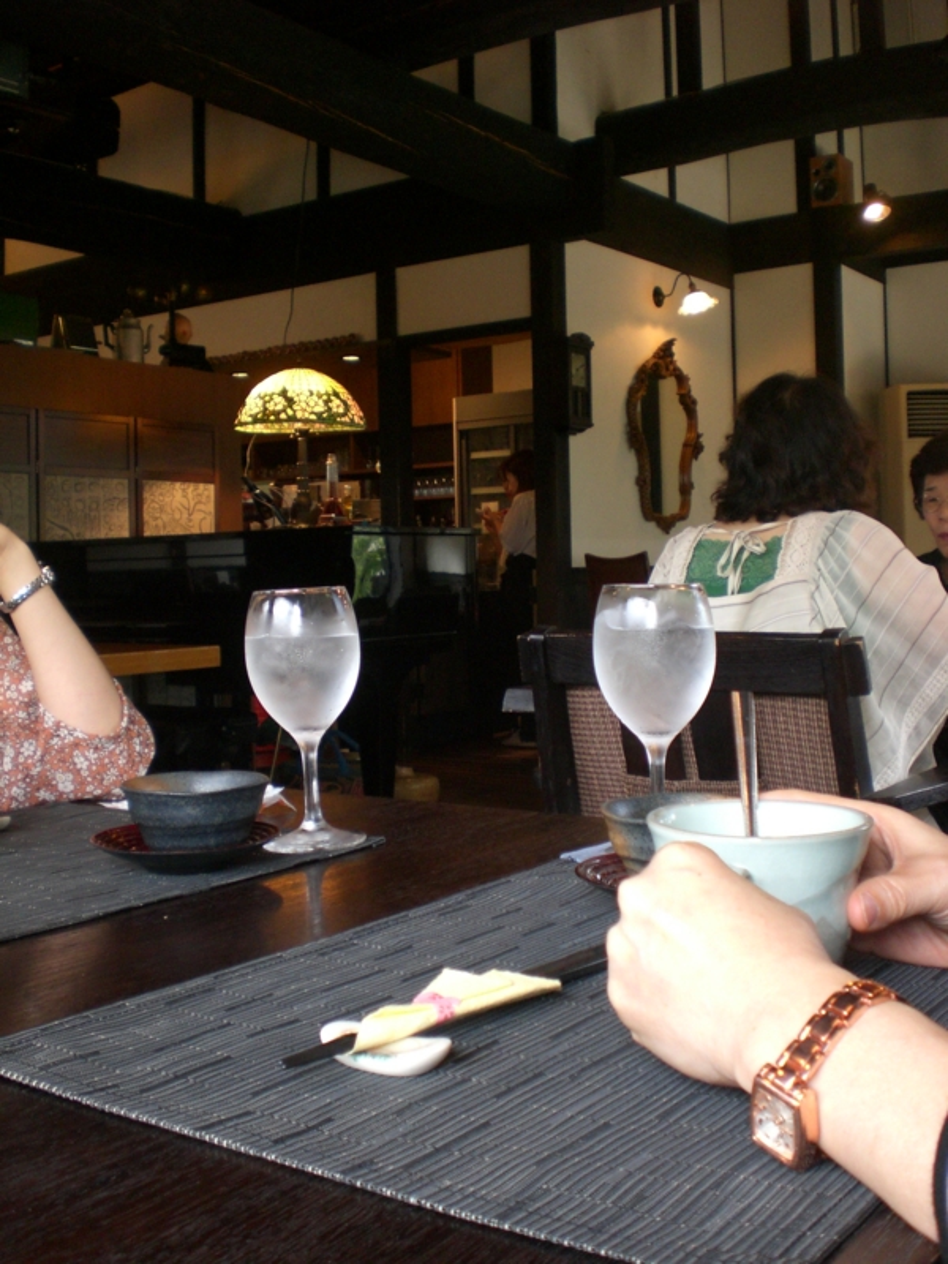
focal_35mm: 38
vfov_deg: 49.0
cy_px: 632
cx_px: 474
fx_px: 1388
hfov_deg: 37.7
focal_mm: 6.3
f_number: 3.1
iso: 200
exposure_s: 1/50
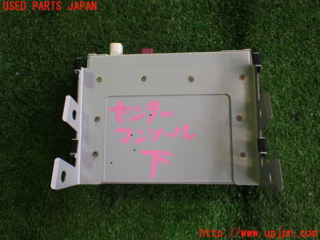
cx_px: 160
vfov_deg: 46.8
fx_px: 277
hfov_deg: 60.0
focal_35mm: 30
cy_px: 120
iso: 320
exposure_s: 1/125
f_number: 2.3
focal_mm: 5.4
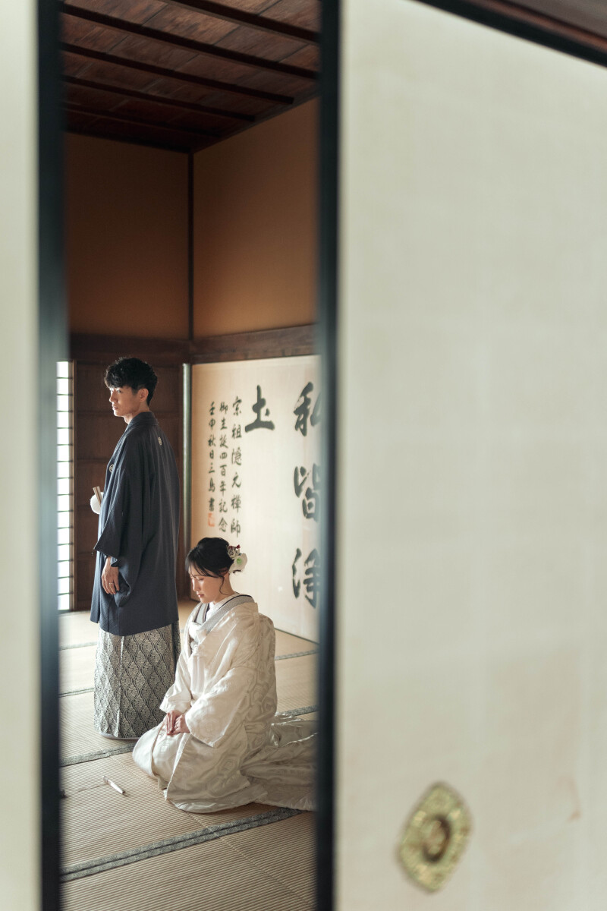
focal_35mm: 35
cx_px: 304
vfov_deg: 54.4
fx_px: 885
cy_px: 456
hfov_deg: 37.9
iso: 1600
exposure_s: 1/125
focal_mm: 35
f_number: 1.2
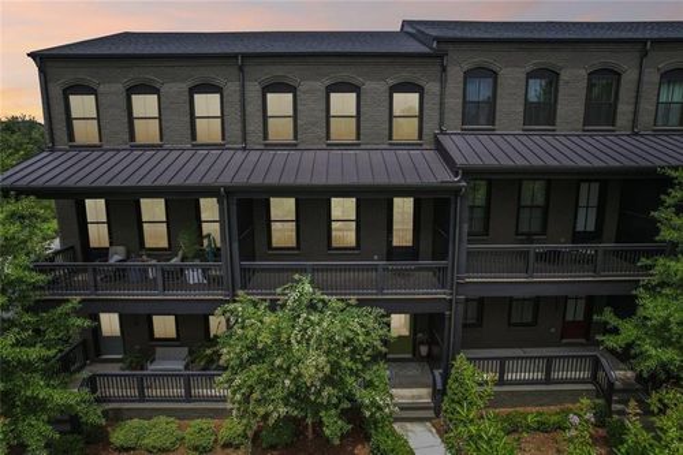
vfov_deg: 57.2
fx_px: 417
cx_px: 342
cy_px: 228
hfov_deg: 78.6
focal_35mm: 22
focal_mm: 8.38
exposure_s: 1/800
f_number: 2.8
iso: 100
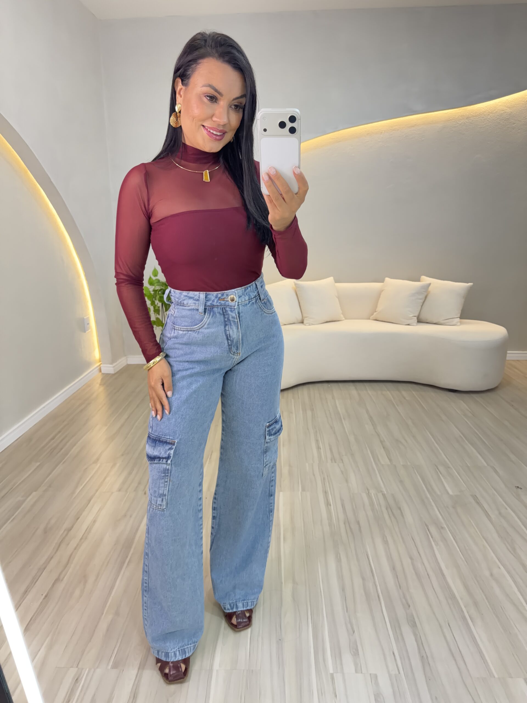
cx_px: 264
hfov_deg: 56.8
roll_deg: +1.1
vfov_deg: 71.6
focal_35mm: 24
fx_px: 487
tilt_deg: -32.6
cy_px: 352
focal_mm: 6.76
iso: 200
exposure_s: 1/60
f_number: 1.78
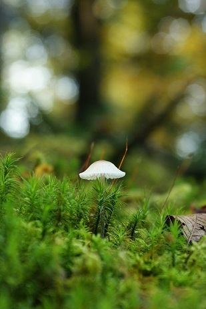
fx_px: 773
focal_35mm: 90
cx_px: 103
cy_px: 154
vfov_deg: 22.6
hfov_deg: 15.2
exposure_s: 1/15
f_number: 5.6
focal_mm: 60
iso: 200
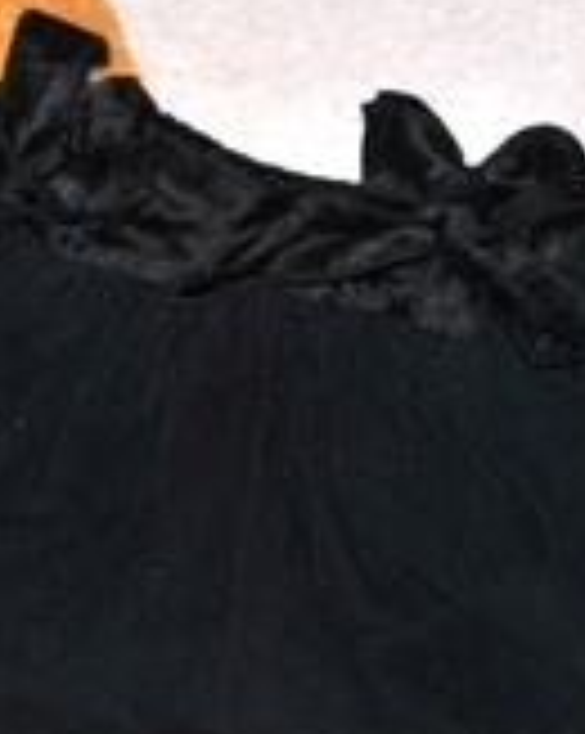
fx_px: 3036
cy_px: 651
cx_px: 288
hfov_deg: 11.0
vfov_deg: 13.7
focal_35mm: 140
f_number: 5
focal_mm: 36
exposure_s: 1/125
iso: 100
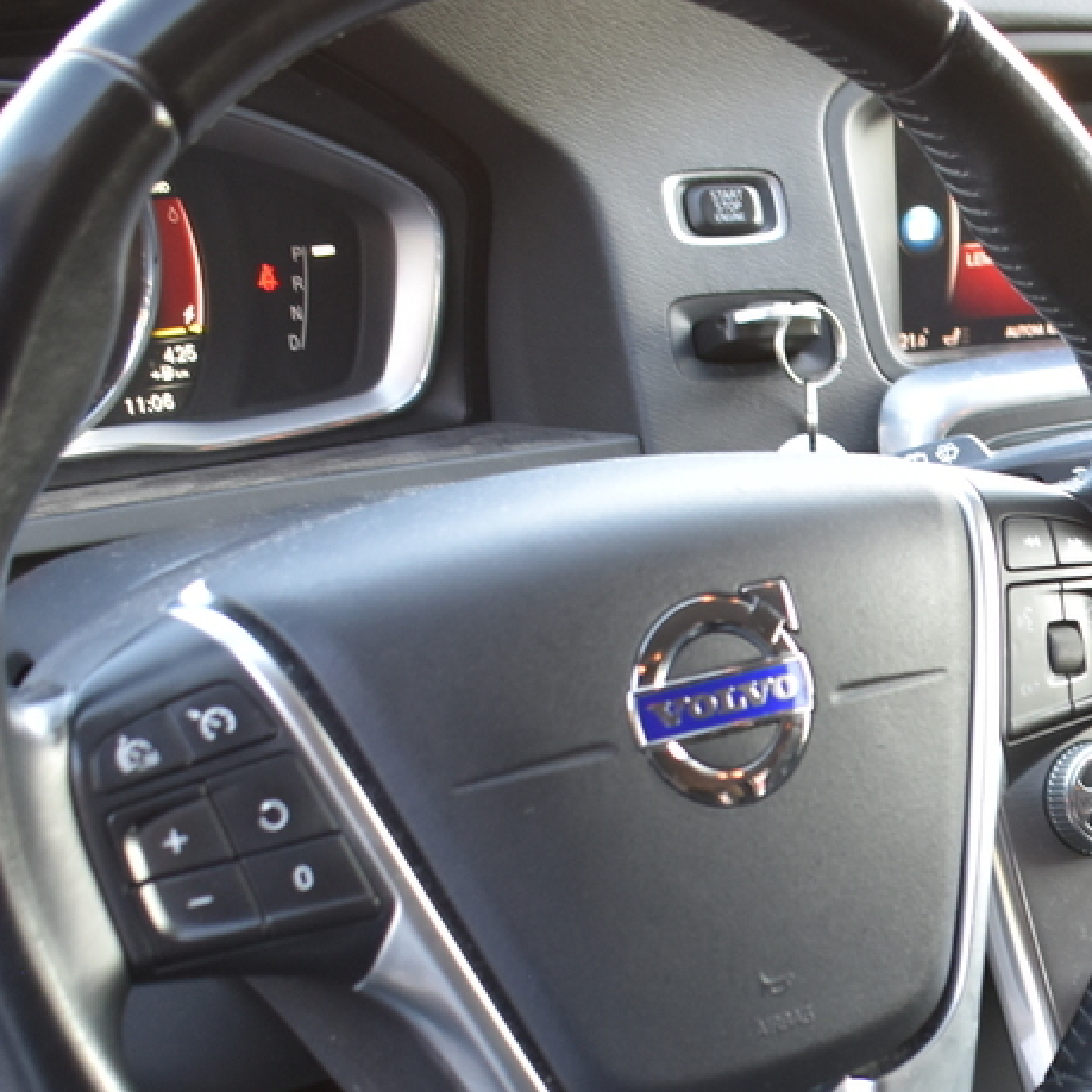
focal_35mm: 81
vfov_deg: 20.7
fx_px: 2891
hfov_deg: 20.2
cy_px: 1102
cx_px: 1275
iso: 500
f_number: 4
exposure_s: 1/60
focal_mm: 18
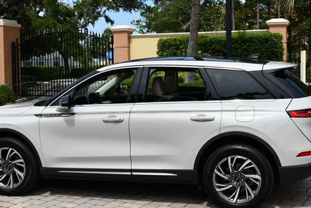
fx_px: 519
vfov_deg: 22.7
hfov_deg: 33.3
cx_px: 145
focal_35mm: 60
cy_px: 91
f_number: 8
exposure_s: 1/250
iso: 100
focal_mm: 22
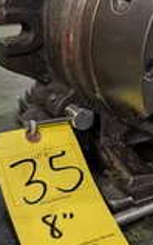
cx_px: 162
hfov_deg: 19.5
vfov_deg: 31.6
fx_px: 428
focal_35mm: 64
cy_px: 71
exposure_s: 1/205
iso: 643
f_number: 1.68
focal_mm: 6.9
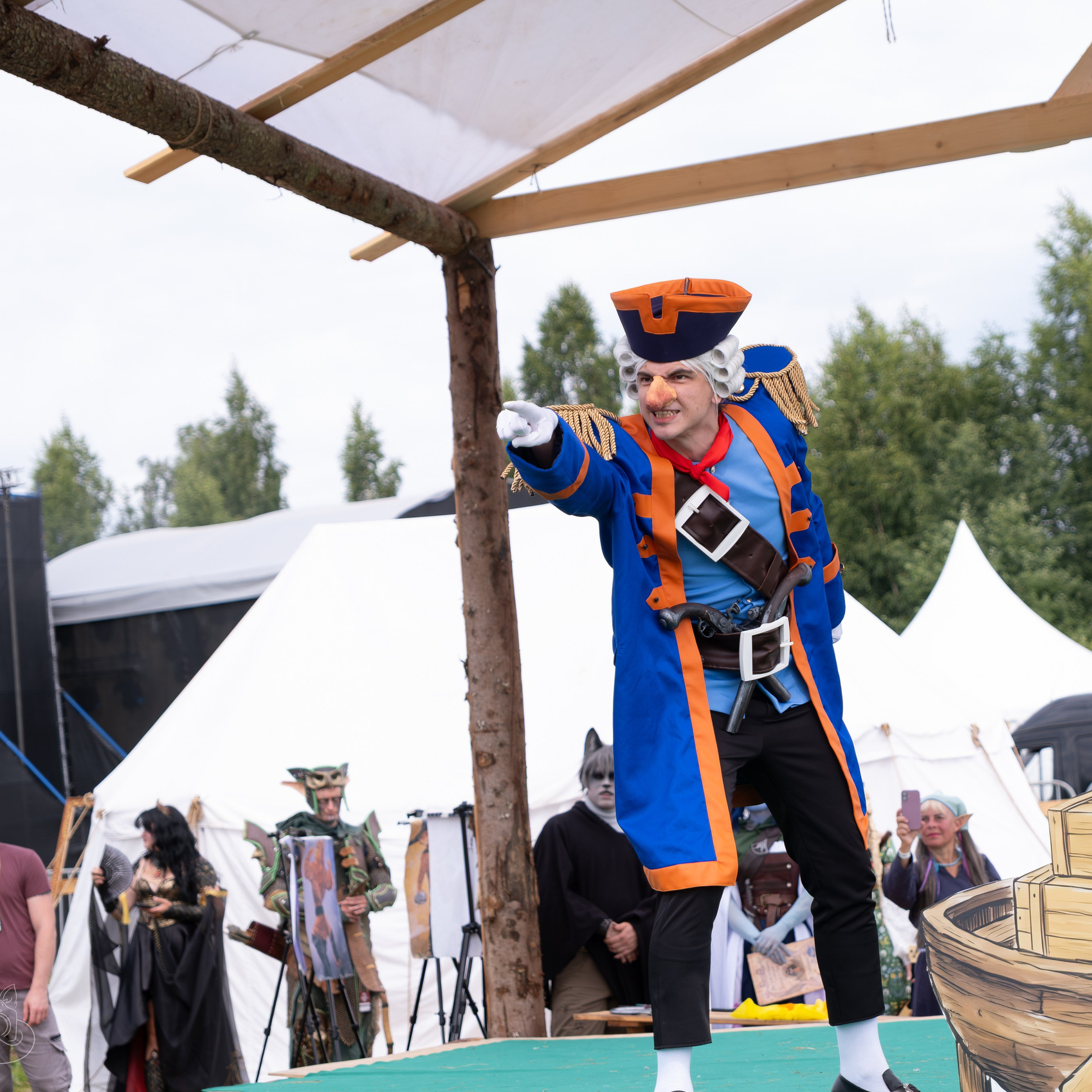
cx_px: 740
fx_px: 2927
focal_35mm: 82
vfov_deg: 21.1
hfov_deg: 21.0
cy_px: 548
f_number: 2.8
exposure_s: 1/1000
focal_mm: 42.7
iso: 160
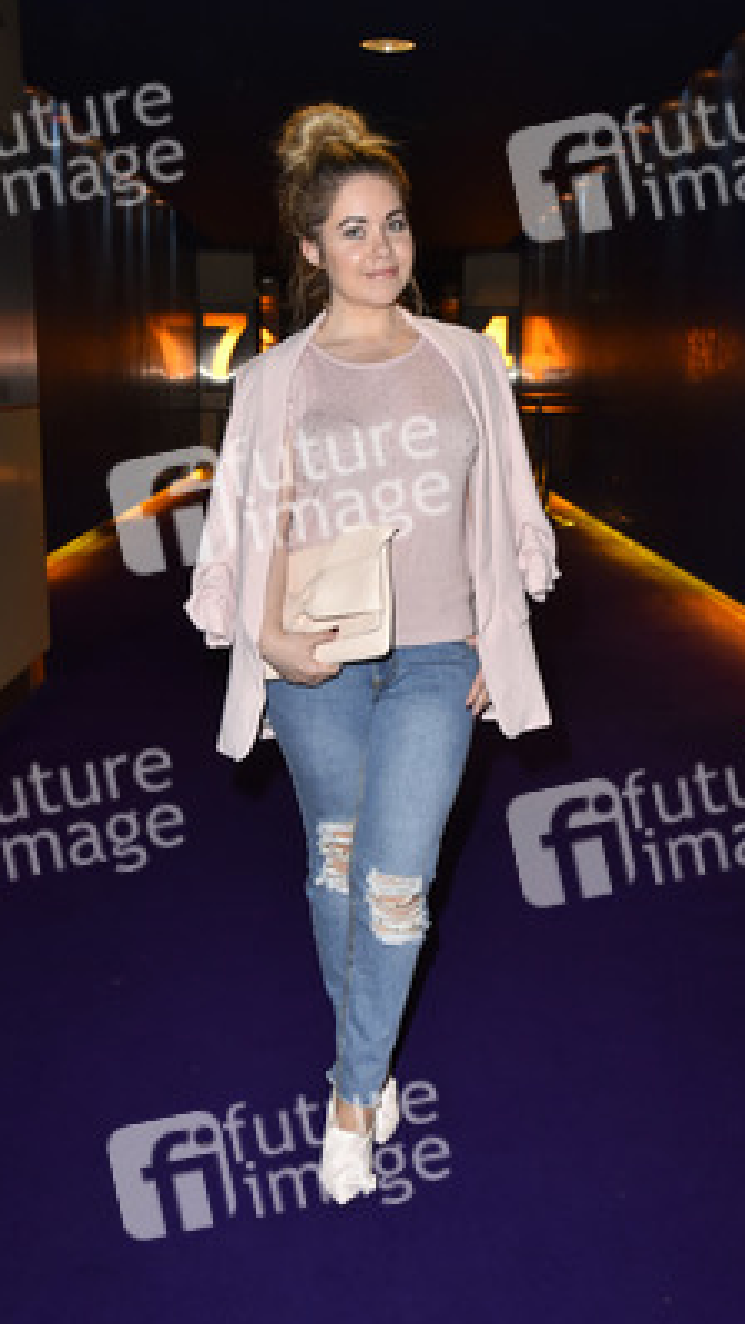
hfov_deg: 29.7
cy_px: 662
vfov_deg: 50.5
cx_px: 376
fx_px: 1404
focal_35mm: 40
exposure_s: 1/160
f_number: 6.3
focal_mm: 38
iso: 1250
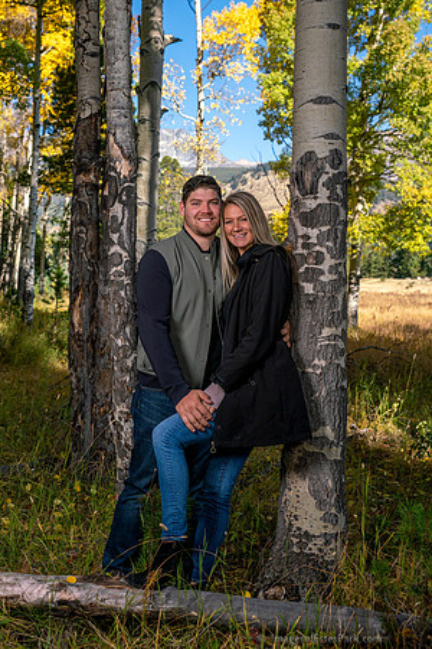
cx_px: 216
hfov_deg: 37.9
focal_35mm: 35
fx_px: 630
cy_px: 324
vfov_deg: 54.4
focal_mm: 35
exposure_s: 1/1000
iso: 160
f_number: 4.5
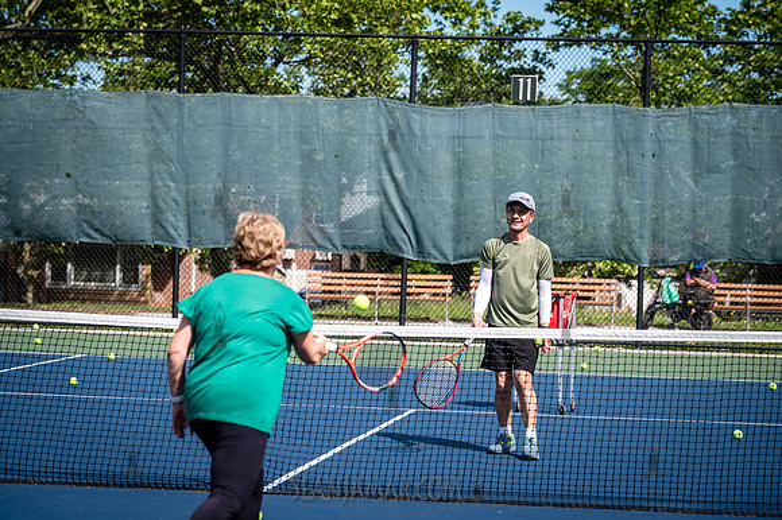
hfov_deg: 18.4
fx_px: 2417
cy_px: 233
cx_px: 381
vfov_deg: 12.3
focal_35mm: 111
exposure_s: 1/1000
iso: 200
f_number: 4.5
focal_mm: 101
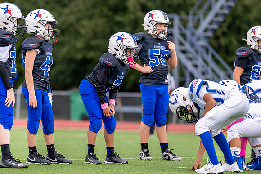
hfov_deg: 6.2
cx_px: 106
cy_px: 74
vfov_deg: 4.2
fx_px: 2396
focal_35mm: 330
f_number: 2.8
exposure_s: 1/3200
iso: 400
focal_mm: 200
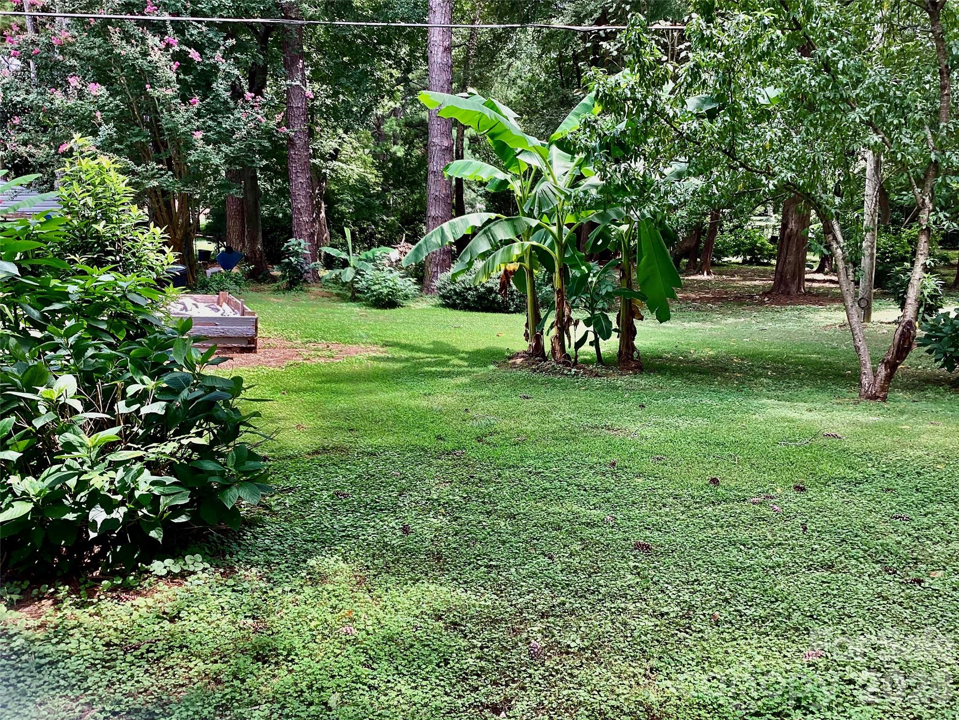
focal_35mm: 31
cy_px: 360
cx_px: 480
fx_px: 859
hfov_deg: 58.4
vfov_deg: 45.4
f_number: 2.4
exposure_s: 1/129
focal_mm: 3.3
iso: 25
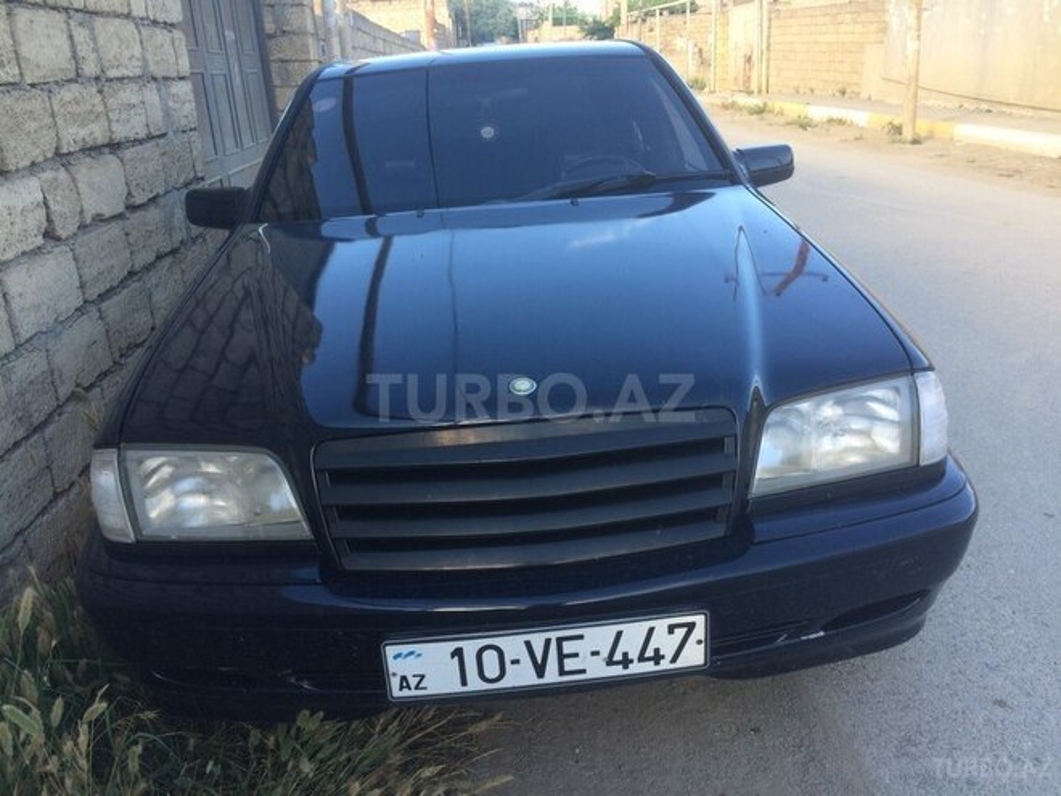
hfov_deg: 61.7
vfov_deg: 48.2
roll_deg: +3.8
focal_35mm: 29
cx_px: 530
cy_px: 398
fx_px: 889
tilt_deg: -20.4
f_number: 2.2
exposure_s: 1/196
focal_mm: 4.15
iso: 32
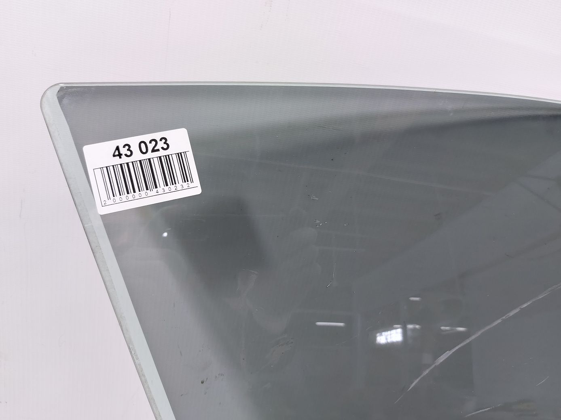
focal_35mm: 24
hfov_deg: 71.6
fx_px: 389
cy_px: 210
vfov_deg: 56.8
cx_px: 280
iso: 250
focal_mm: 5.23
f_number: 1.8
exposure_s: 1/50
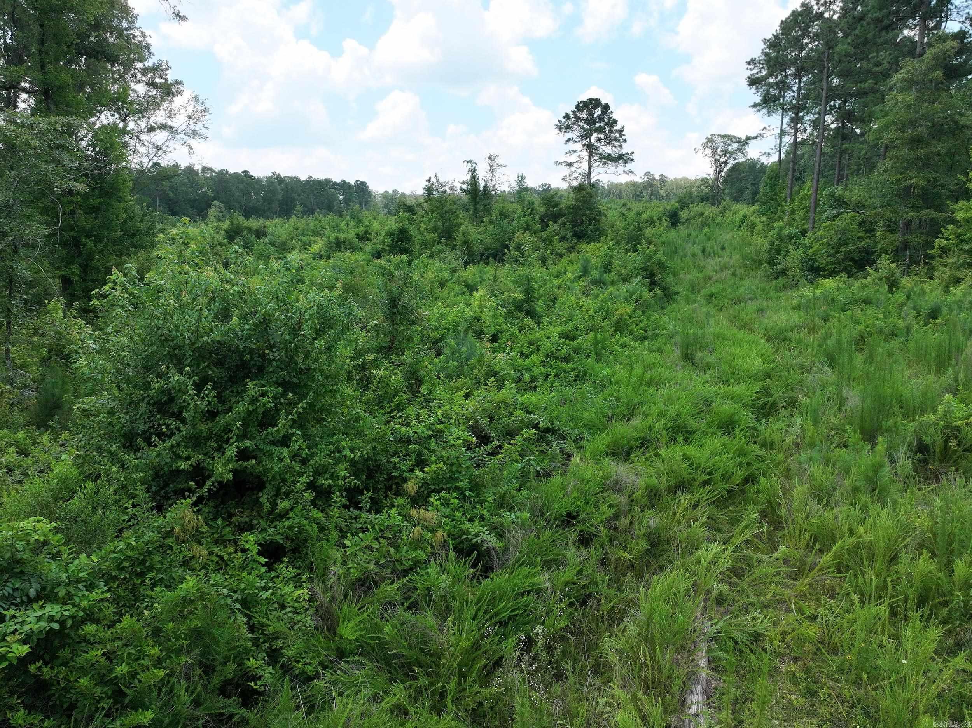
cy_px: 364
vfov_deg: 56.8
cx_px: 486
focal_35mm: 24
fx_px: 674
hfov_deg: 71.6
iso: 360
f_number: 2.8
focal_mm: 12.29
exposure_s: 1/2500
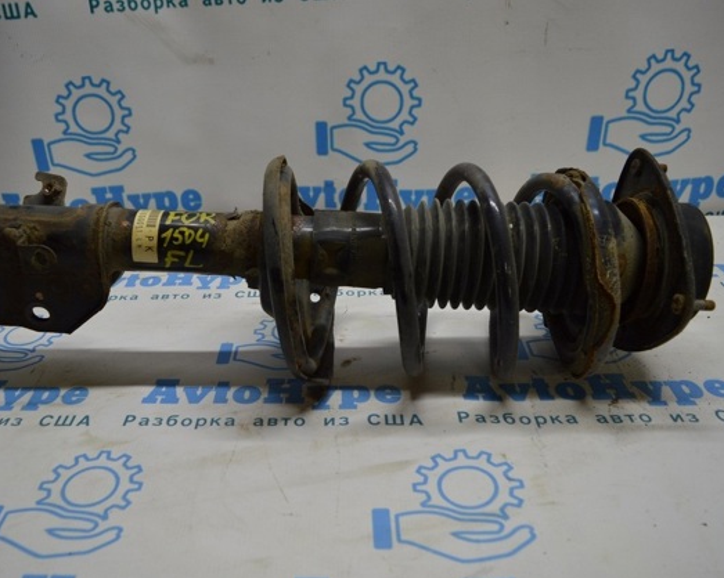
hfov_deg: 56.8
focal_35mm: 31
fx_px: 664
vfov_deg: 47.1
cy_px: 292
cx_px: 296
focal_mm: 18
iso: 400
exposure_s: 1/80
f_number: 4.5
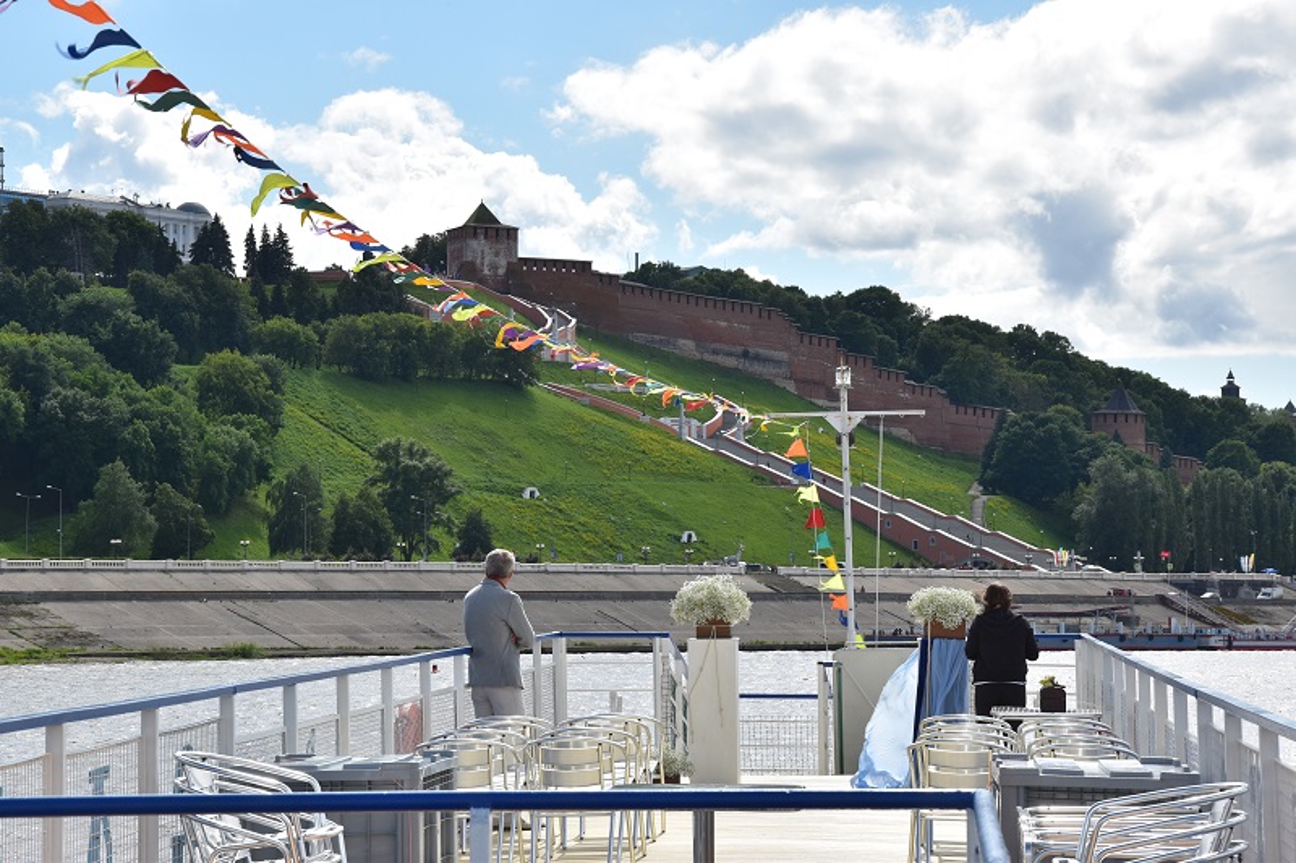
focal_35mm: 99
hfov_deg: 20.6
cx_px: 648
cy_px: 432
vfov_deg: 13.8
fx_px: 3563
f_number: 10
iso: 200
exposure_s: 1/400
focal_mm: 66
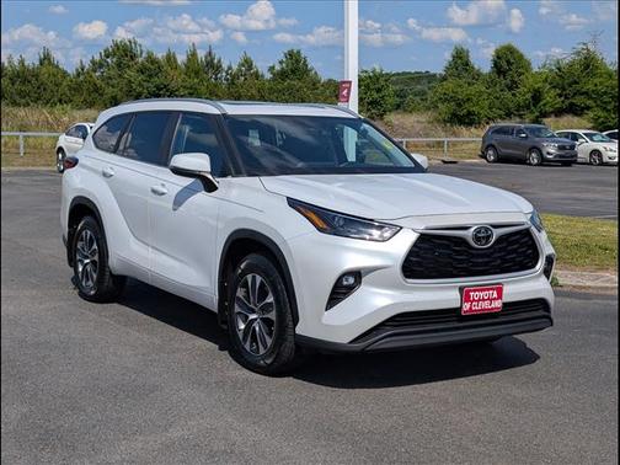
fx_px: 878
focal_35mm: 49
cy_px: 232
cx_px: 310
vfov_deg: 29.7
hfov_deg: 38.9
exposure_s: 1/5000
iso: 24
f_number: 1.68
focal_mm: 6.9
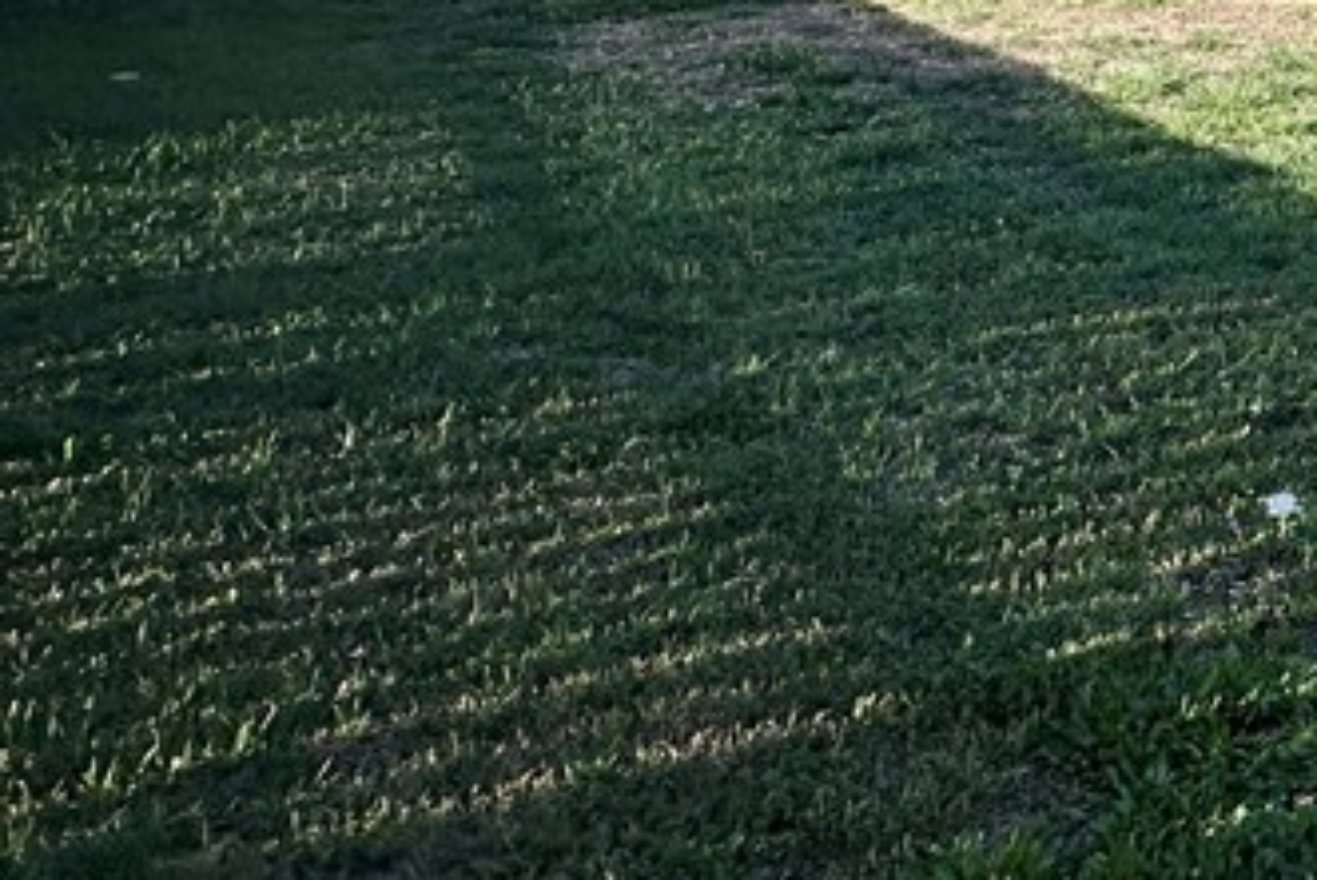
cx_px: 1719
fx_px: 1647
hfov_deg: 32.5
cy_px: -263
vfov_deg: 25.7
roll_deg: -1.7
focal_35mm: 45
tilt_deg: +1.2
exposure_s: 1/1304
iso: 40
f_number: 2.2
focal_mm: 2.22
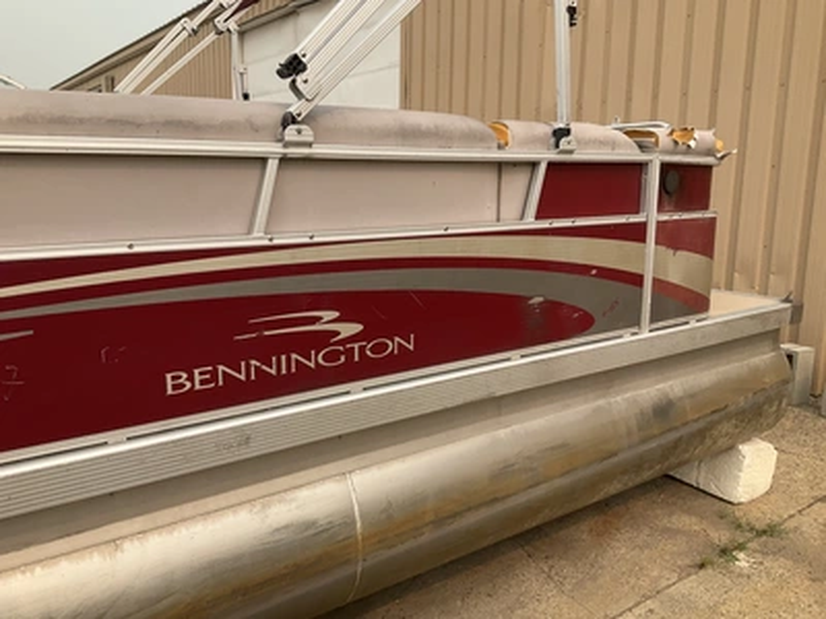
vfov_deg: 48.2
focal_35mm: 29
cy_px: 310
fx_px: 692
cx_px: 413
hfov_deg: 61.7
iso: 25
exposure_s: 1/1121
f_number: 1.8
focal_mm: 3
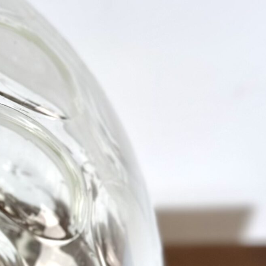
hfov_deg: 10.0
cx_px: -230
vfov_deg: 10.6
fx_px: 1426
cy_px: 190
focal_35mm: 164
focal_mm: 6.86
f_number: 1.78
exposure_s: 1/202
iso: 80
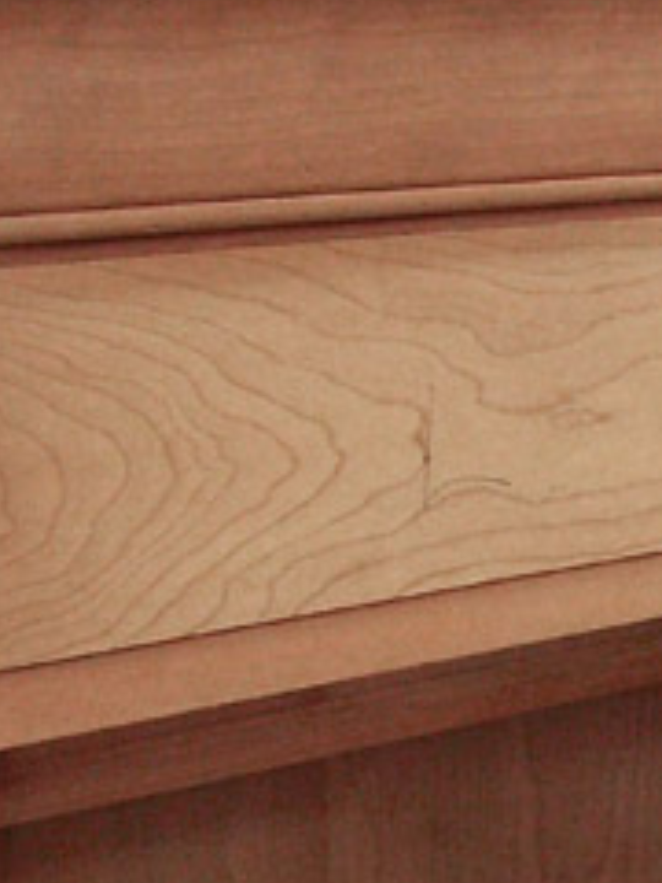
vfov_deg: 19.6
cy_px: 728
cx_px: 570
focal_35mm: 99
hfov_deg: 14.8
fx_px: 2524
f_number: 3.4
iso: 140
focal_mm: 5.5
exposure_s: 1/15
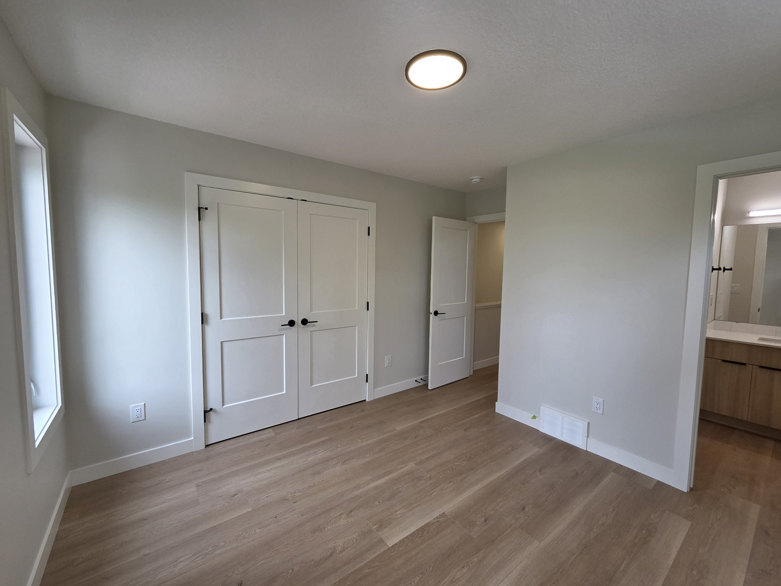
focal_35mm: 13
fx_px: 293
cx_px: 390
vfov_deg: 89.9
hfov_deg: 106.2
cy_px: 293
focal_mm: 2.2
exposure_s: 1/120
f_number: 2.2
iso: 125
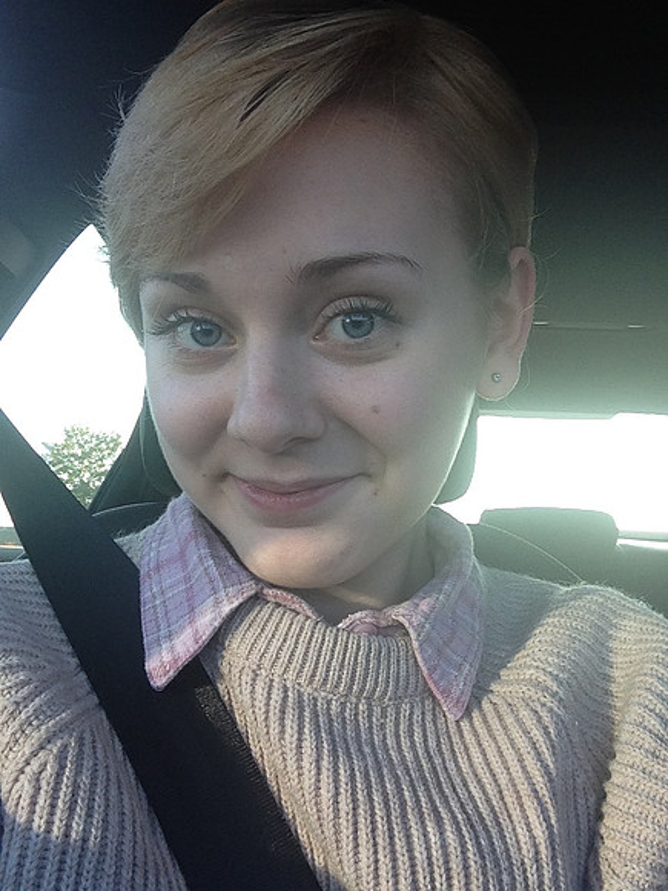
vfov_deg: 52.6
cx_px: 334
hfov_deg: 40.7
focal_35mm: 35
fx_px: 901
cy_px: 446
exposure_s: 1/150
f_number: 2.4
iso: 32
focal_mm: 2.18
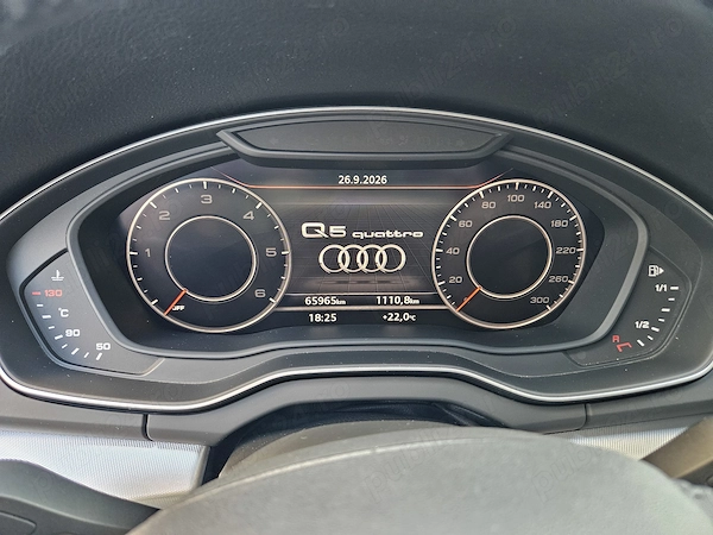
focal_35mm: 23
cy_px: 268
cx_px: 356
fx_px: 474
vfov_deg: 58.9
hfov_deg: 73.9
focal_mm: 5.4
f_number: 1.8
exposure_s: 1/56.1
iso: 640
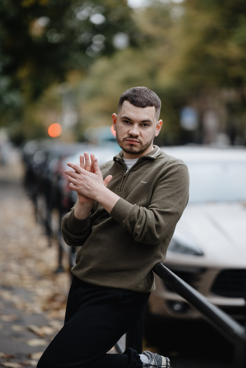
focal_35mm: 85
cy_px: 184
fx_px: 871
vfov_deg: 23.9
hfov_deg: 16.1
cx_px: 123
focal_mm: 85
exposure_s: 1/1000
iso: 160
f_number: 1.4
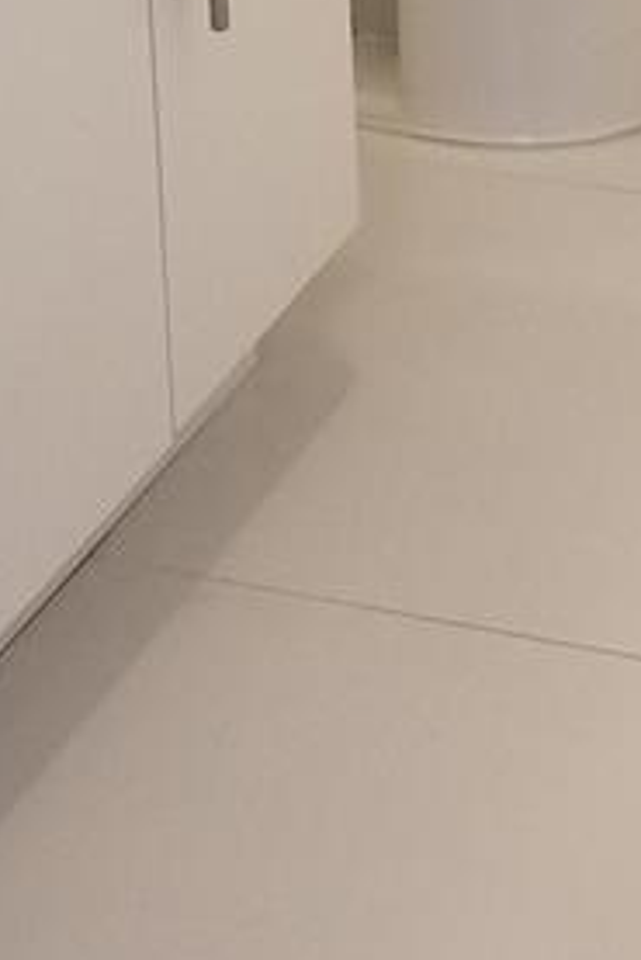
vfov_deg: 15.2
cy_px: -749
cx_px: 353
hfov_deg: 11.7
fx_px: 3121
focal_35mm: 117
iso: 100
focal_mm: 4.25
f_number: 1.7
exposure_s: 1/60
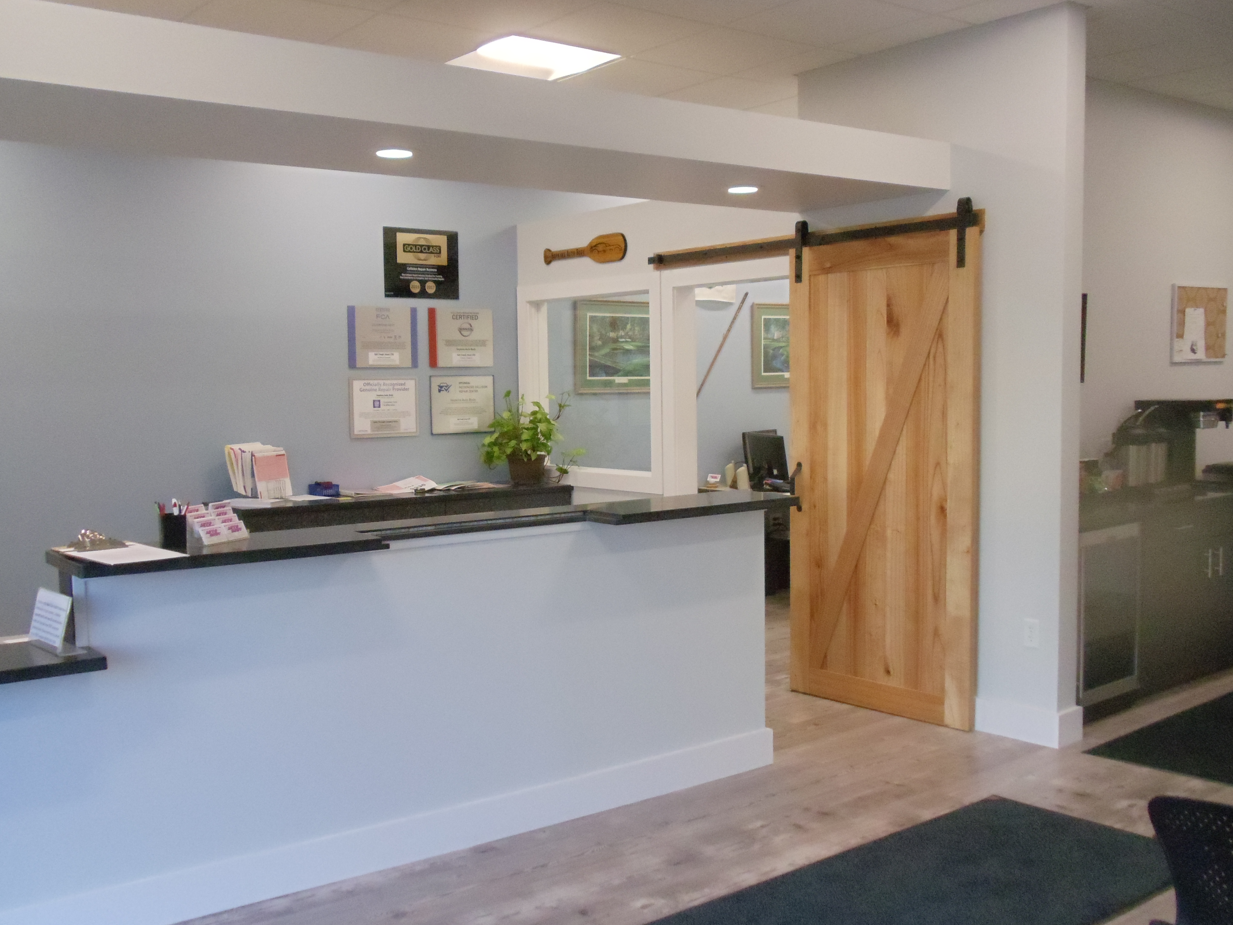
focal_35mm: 49
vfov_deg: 29.7
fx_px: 1745
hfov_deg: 38.9
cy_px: 481
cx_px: 587
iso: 800
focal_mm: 6
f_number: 3.5
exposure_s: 1/160
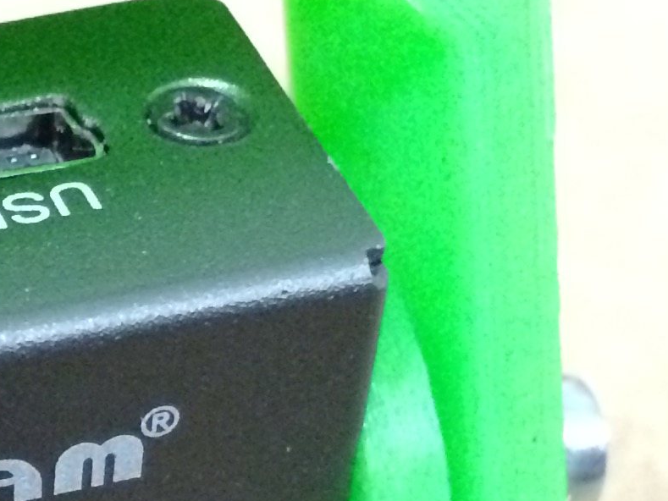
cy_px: 627
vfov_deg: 12.0
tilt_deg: -48.1
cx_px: -161
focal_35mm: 120
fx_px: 2316
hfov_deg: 15.7
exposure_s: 1/17
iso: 400
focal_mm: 4.15
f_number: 2.2
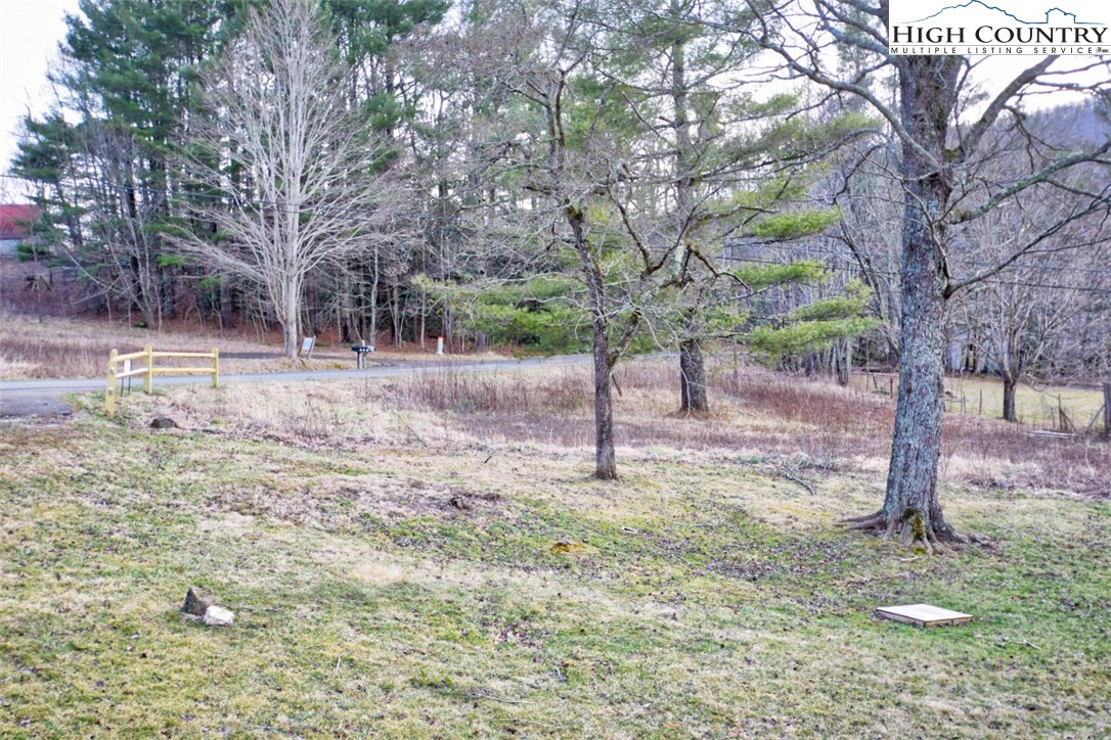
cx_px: 556
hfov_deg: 53.1
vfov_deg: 36.9
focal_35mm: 36
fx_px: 1111
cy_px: 370
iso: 400
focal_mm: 24
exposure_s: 1/125
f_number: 5.6
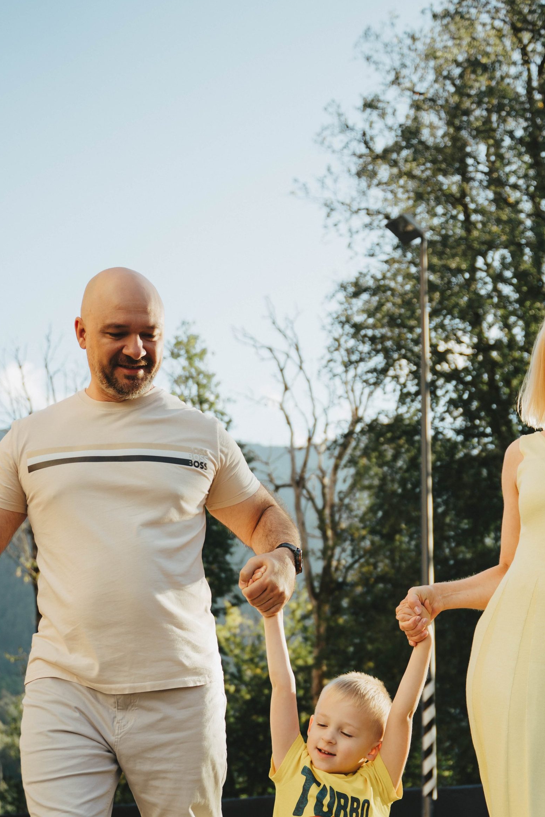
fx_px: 1044
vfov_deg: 41.2
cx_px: 361
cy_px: 638
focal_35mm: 46
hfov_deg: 29.1
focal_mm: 28
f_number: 2.8
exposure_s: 1/800
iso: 250
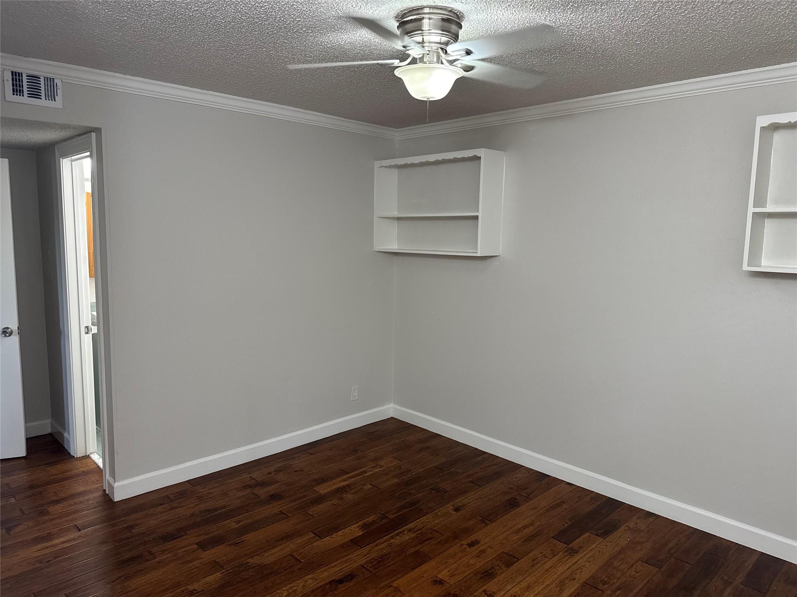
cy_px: 298
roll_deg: -0.7
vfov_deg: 56.8
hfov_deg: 71.6
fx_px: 553
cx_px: 398
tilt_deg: -8.1
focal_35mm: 24
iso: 250
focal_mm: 6.76
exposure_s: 1/60
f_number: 1.78
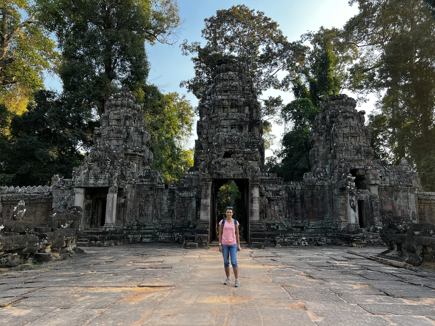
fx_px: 327
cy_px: 163
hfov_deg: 67.3
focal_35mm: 26
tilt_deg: +11.3
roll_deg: +0.1
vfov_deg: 53.1
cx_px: 218
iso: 50
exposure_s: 1/526
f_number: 1.5
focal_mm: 5.7
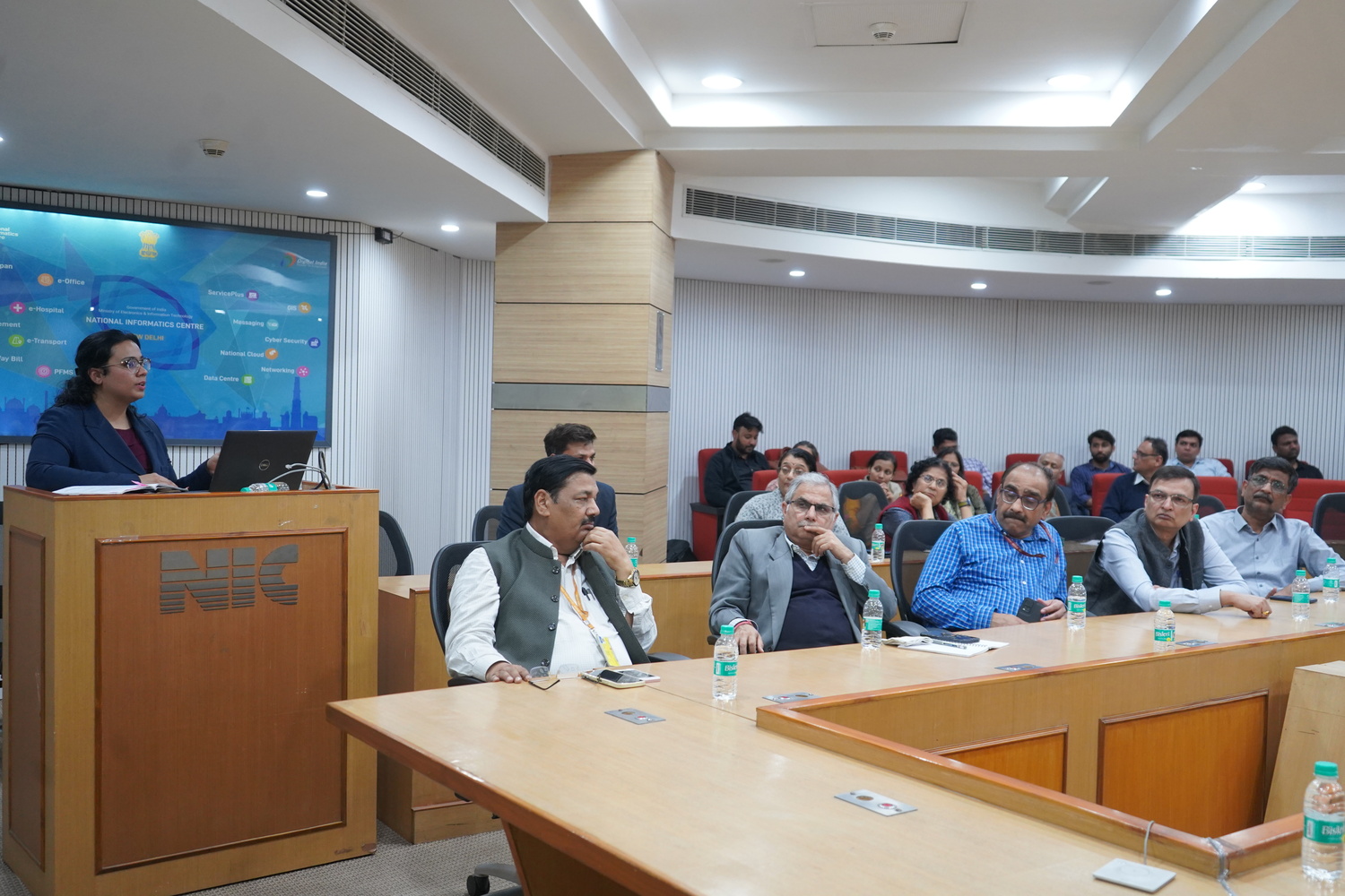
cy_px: 448
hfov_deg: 55.8
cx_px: 672
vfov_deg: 38.9
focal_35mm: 34
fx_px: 1270
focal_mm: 34
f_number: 4
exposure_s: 1/160
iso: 2500
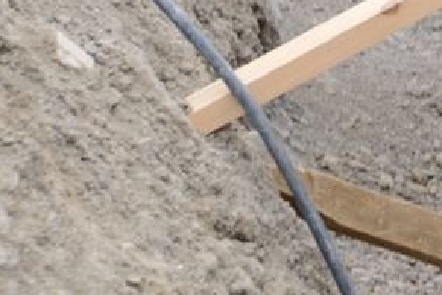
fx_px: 6077
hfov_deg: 4.0
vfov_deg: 2.8
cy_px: -395
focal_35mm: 495
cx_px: 1356
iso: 200
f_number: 8
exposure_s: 1/160
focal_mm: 75
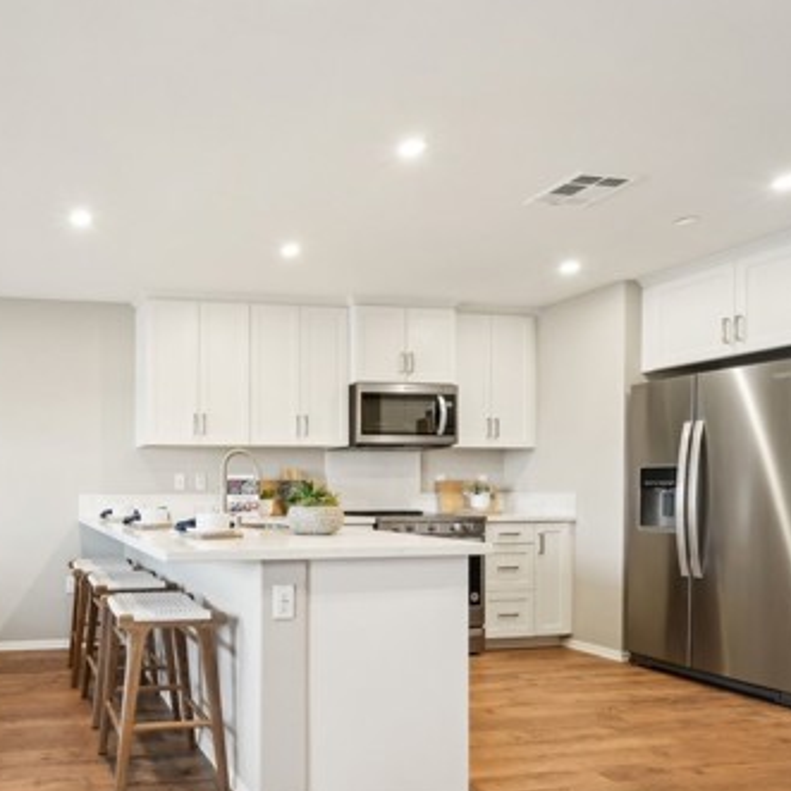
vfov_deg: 66.7
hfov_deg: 59.7
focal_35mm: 23
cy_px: 471
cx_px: 117
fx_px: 595
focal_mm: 14
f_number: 9
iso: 400
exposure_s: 1/10
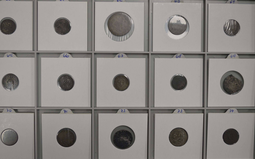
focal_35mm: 46
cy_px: 78
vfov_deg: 28.0
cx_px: 127
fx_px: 320
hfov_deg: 43.5
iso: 320
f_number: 4.5
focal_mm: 30
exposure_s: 1/60
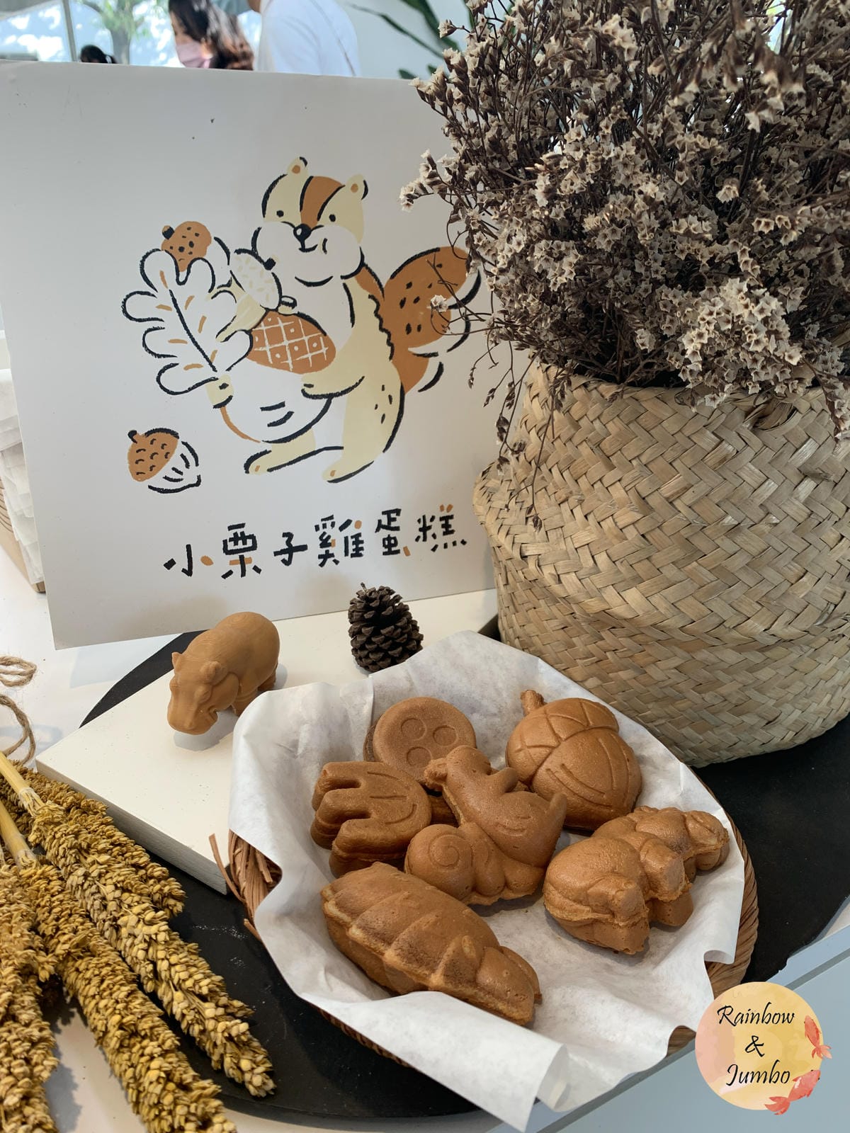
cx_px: 425
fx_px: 851
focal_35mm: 26
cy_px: 566
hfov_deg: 53.1
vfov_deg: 67.3
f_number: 1.8
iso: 32
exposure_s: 1/122
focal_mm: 4.25
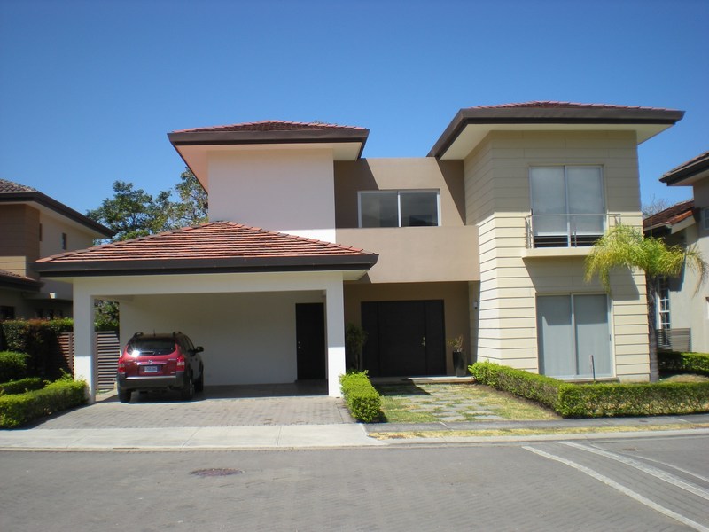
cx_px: 354
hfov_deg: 49.0
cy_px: 266
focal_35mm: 38
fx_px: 778
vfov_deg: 37.7
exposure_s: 1/443
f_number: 4.6
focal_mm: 6.3
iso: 64
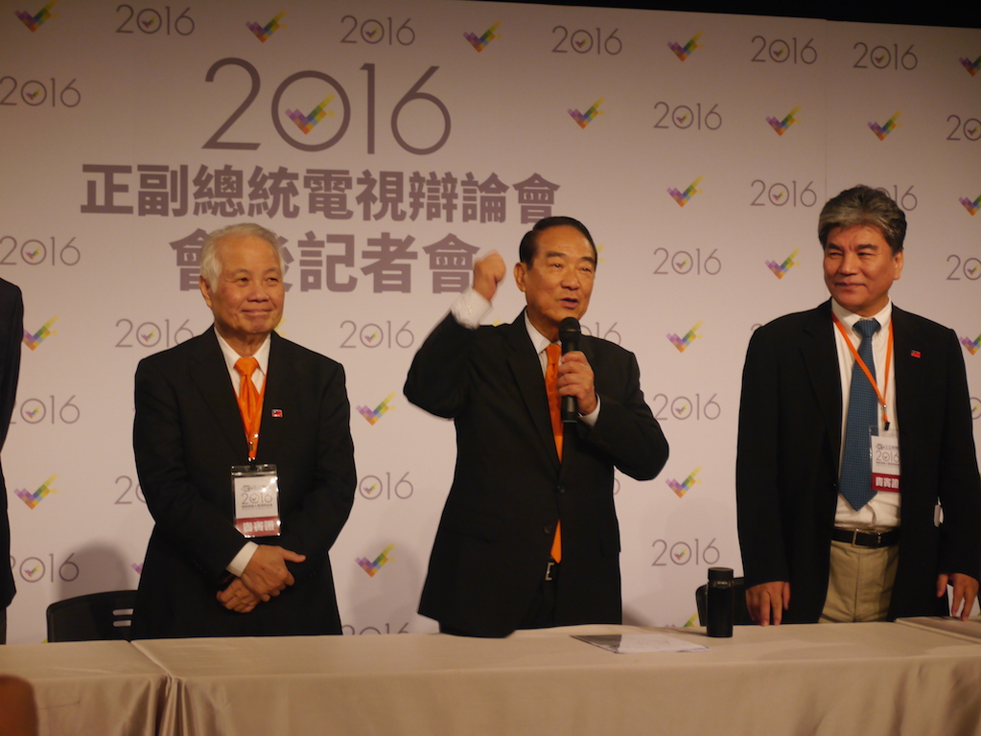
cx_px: 490
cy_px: 368
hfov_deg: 23.3
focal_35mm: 84
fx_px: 2381
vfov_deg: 17.6
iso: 640
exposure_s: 1/80
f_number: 5.6
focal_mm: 42
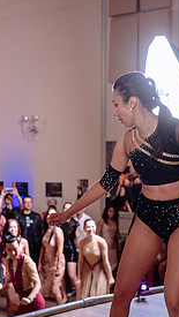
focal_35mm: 75
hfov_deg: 16.0
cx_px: 38
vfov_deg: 28.2
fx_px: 632
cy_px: 189
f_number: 2.8
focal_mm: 30
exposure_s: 1/160
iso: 500
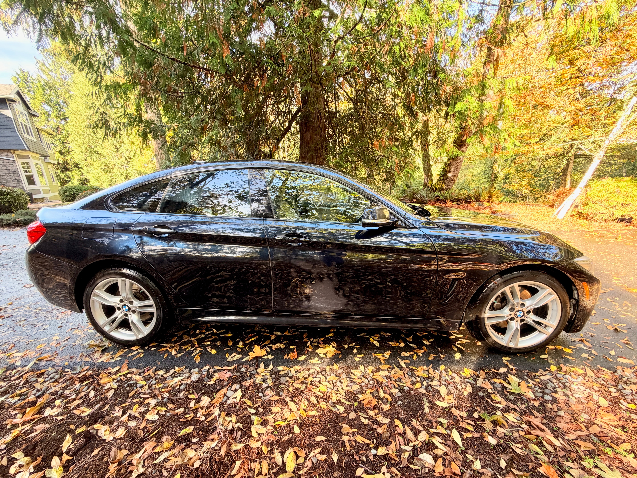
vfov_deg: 85.7
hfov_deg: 102.1
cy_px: 239
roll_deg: +3.9
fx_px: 258
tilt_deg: -14.6
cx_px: 318
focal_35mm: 14
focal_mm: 2.22
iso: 160
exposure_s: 1/121
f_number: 2.2
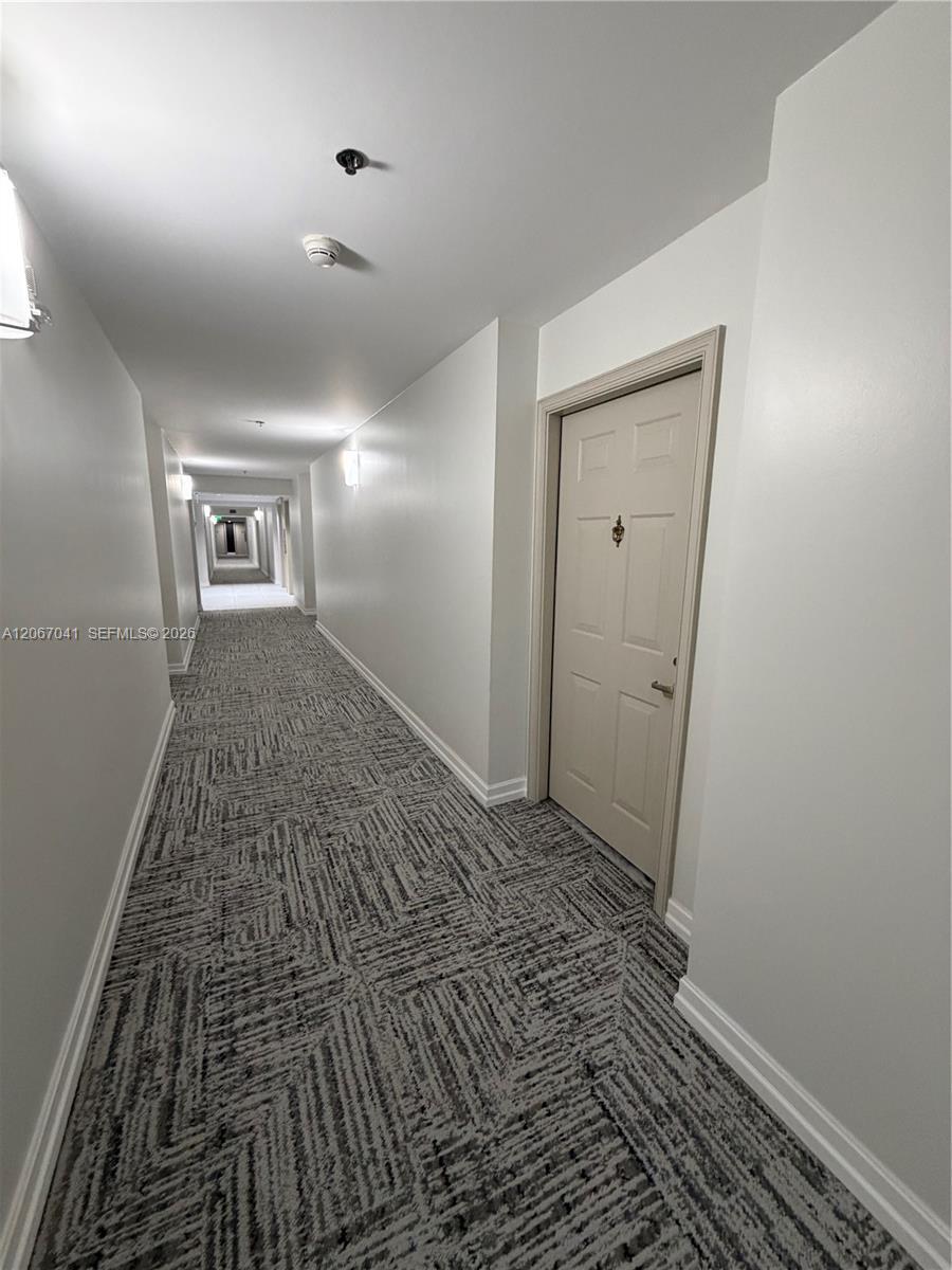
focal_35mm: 14
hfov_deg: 85.7
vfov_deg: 102.1
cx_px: 476
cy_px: 635
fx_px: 513
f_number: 2.2
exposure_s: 1/60
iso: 320
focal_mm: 2.22
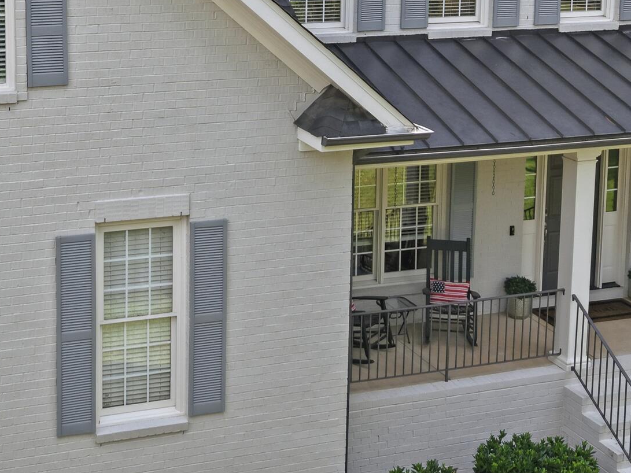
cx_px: 147
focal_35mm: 66
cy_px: 25
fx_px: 1203
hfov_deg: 28.9
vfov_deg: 21.6
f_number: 1.8
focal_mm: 8.7
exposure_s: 1/800
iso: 100
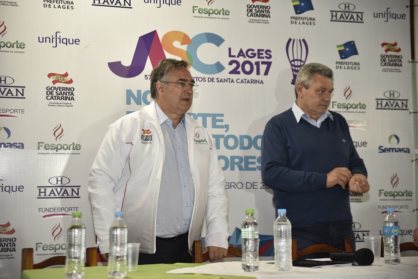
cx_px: 209
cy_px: 140
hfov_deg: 44.5
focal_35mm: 44
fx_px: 511
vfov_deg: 30.5
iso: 1600
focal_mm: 44
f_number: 2.8
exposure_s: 1/200
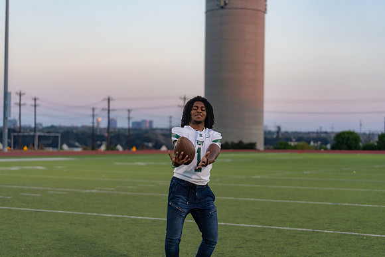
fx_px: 749
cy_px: 128
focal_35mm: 70
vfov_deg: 19.5
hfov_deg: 28.8
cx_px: 192
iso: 1250
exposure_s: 1/1000
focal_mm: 70
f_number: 2.8
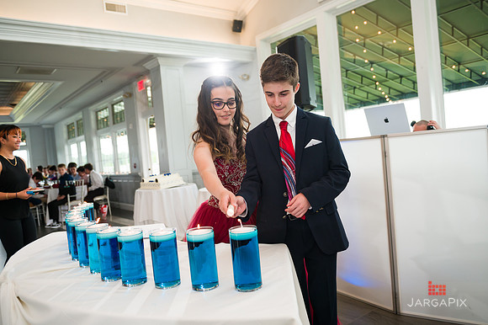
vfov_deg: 44.9
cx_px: 244
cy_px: 162
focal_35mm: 29
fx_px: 393
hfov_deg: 63.7
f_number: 4
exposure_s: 1/200
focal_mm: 29
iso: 400
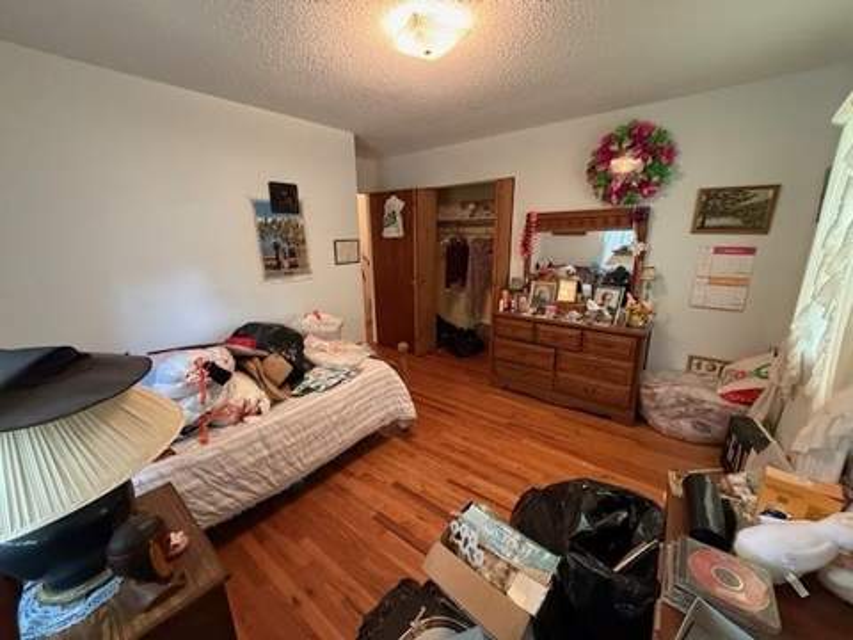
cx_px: 426
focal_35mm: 14
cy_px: 320
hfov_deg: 102.1
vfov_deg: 85.7
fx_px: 345
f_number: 2.2
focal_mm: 2.22
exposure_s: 1/60
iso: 640
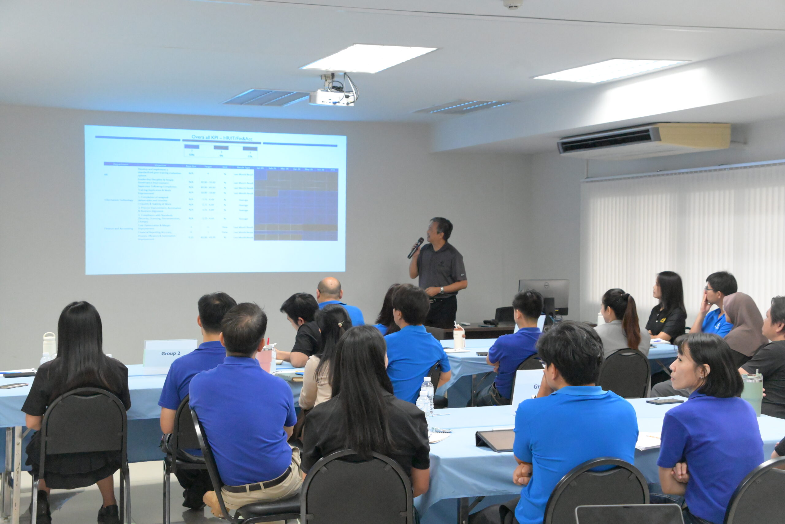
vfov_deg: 24.6
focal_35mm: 55
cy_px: 262
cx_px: 392
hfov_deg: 36.2
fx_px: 1199
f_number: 6.3
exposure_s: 1/400
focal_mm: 55
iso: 12800
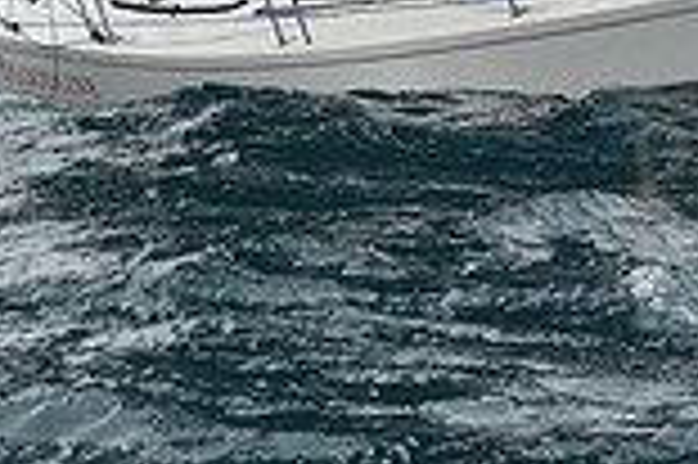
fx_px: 5074
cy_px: -70
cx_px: 396
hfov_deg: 7.9
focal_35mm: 262
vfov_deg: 5.2
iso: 250
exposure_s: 1/800
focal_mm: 70
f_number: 9
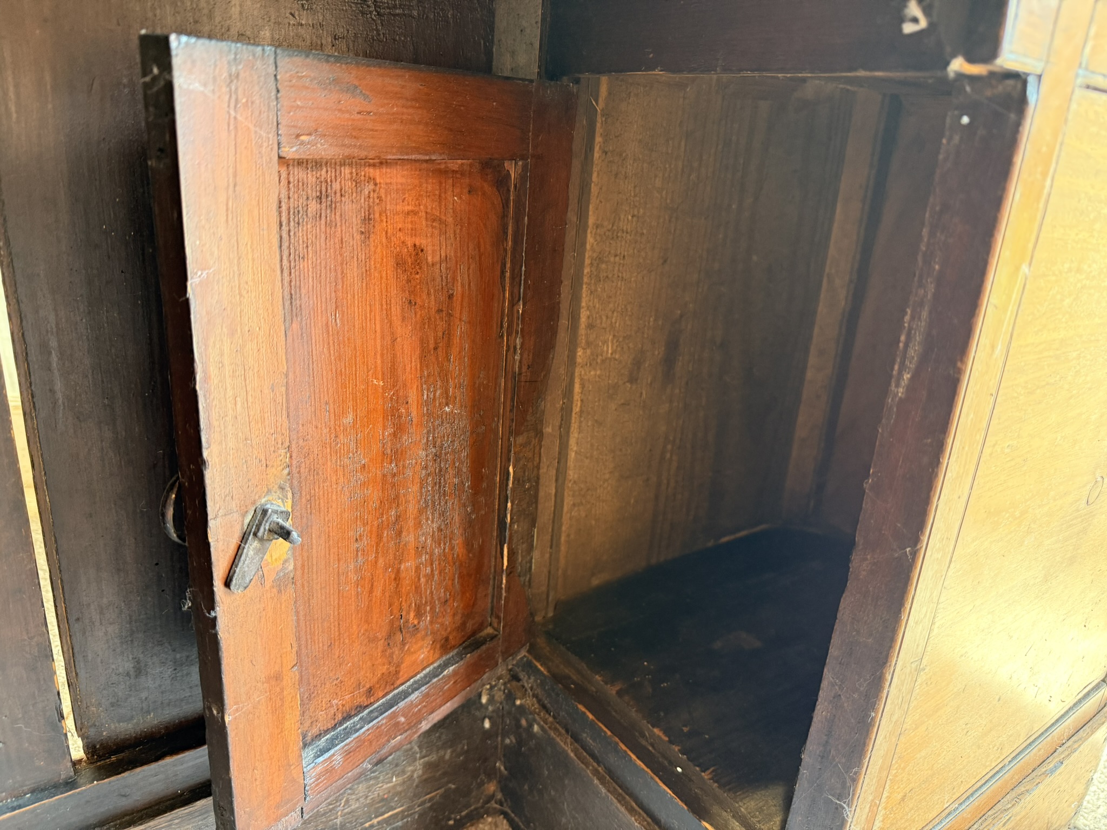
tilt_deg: -21.5
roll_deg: -4.1
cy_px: 415
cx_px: 554
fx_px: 768
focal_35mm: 24
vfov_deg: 56.8
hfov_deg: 71.6
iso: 250
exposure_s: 1/60
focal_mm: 6.76
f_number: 1.78
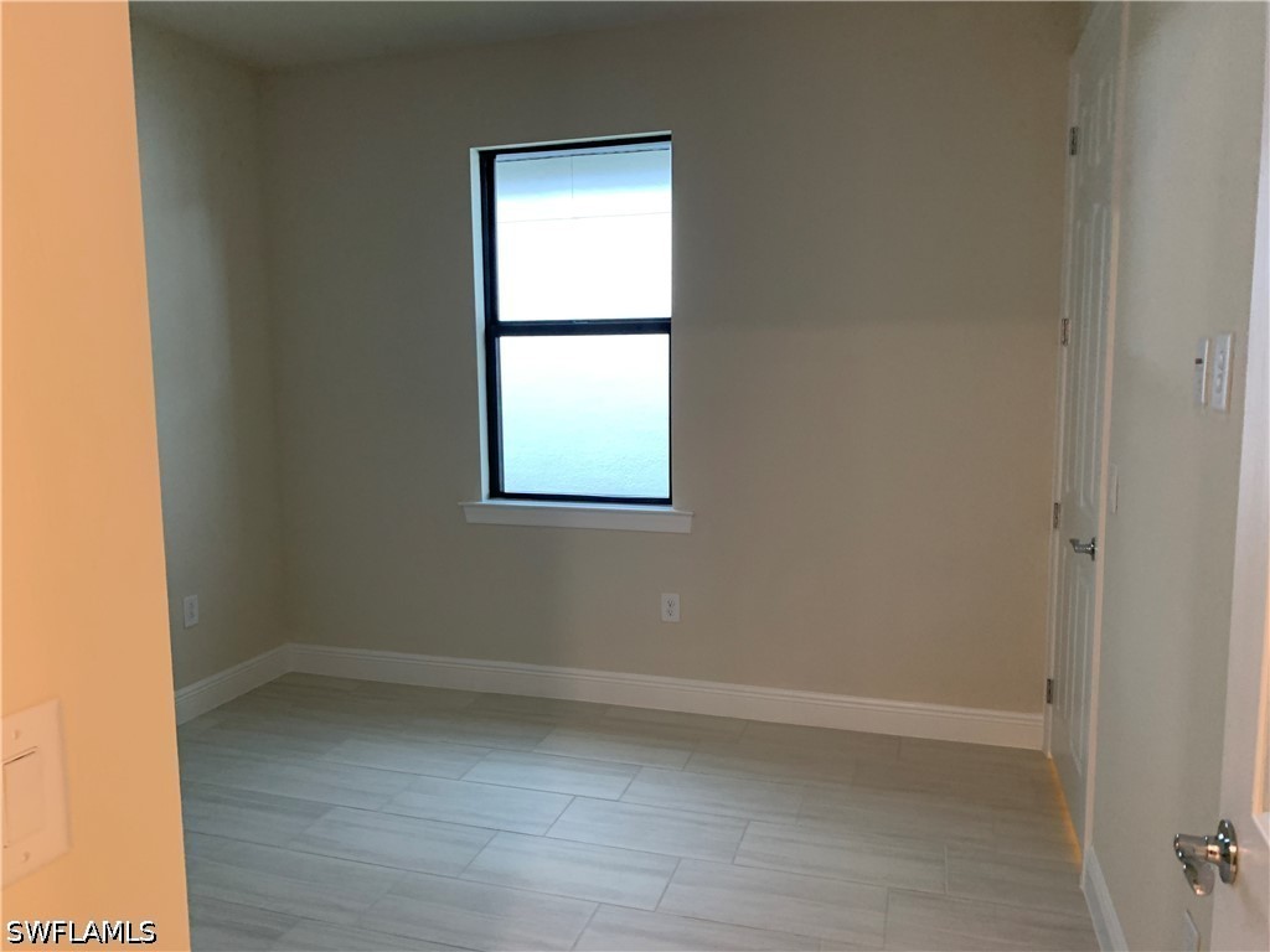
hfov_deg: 67.3
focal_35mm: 26
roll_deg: +0.6
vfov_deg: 53.1
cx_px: 635
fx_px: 954
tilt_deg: -6.0
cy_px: 476
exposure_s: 1/60
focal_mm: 4.25
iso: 250
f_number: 1.8
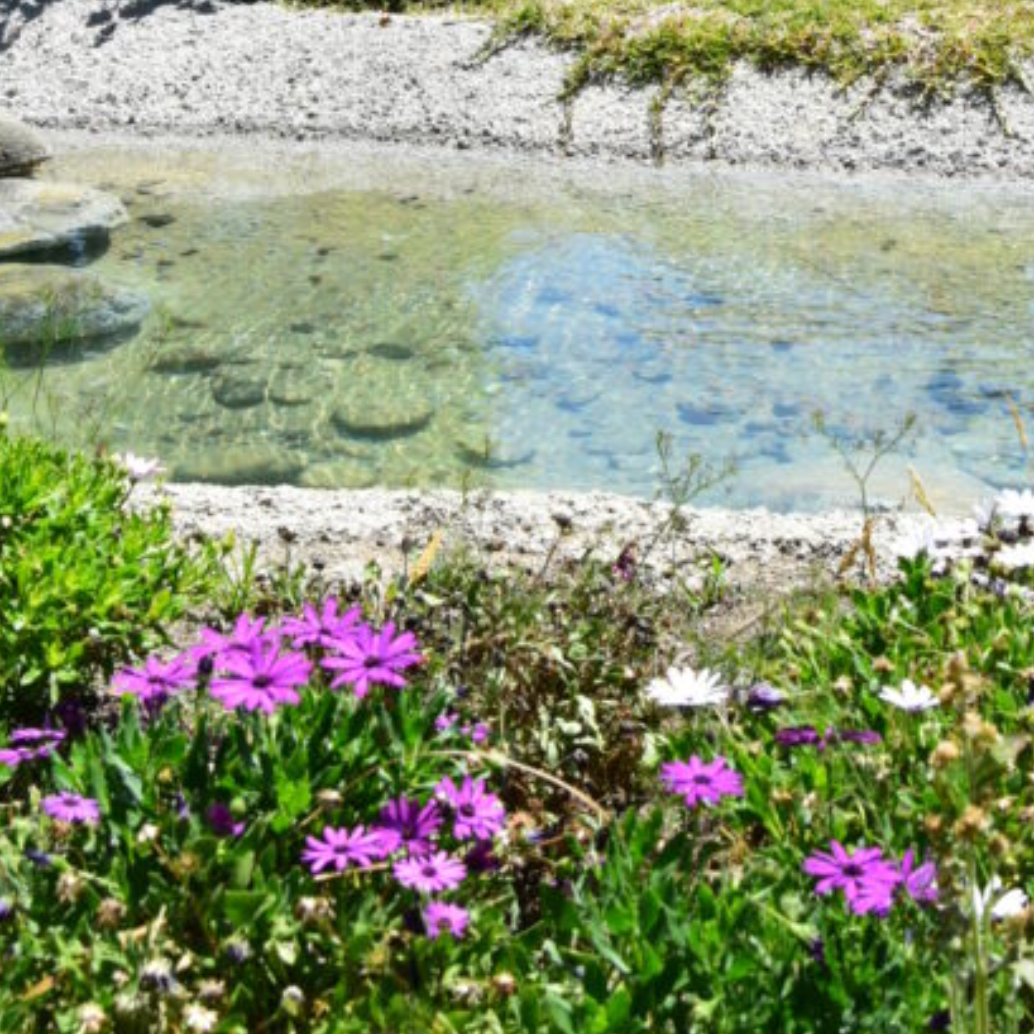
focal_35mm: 86
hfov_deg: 20.1
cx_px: 632
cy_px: -257
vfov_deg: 18.9
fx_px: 2906
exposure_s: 1/500
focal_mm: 24
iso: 400
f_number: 11
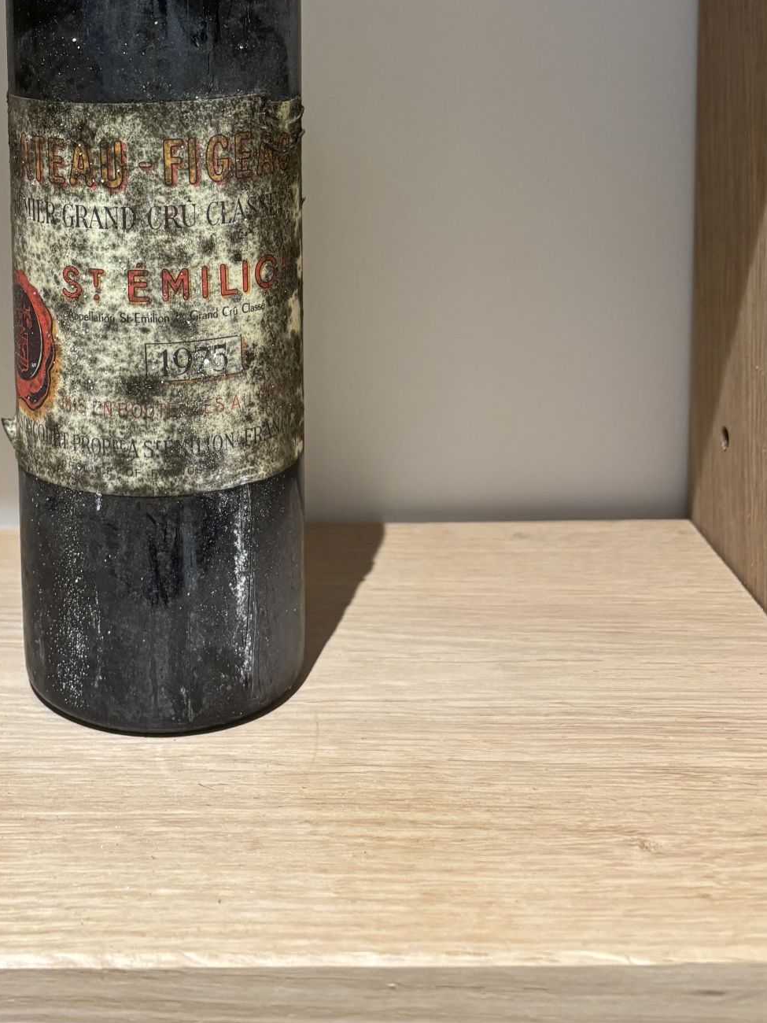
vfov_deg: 35.5
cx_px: 192
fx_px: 1477
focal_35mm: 50
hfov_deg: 28.7
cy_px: 70
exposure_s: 1/51
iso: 200
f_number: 1.6
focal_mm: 5.96
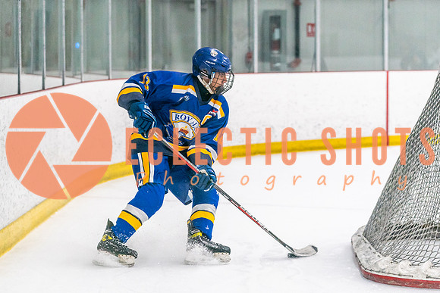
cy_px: 125
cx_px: 200
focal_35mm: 123
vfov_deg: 11.2
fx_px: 1498
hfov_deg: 16.7
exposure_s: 1/1250
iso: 3200
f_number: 2.8
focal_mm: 82
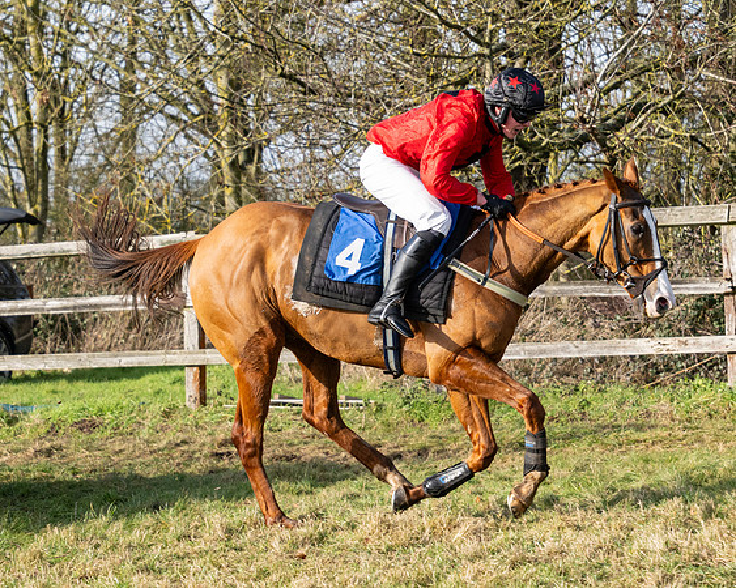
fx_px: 3322
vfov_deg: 10.1
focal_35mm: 153
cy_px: 355
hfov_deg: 12.6
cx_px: 286
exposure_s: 1/1600
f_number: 4
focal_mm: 70
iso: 400
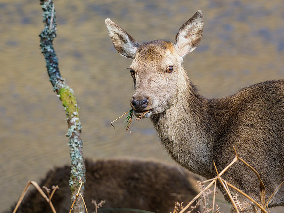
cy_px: 95
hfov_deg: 3.0
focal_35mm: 666
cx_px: 157
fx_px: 5465
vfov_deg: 2.2
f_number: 4.5
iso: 640
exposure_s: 1/1000
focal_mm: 300
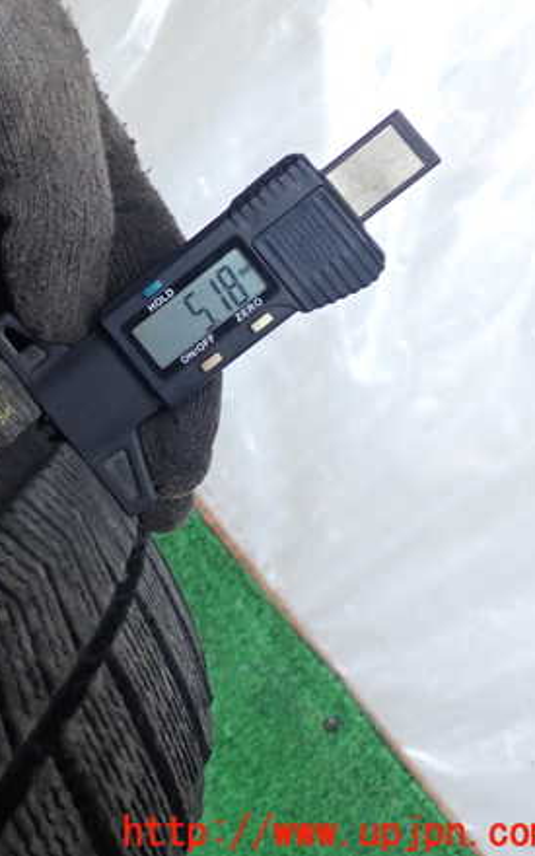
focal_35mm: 52
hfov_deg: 23.6
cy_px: 420
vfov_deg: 38.9
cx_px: -21
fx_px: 1213
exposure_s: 1/125
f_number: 2.5
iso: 250
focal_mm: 6.37
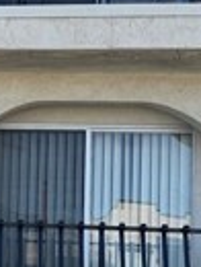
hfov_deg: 11.7
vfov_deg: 16.6
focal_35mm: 118
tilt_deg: +5.4
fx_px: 911
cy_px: 191
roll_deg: -3.0
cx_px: -160
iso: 100
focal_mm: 6.76
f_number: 1.78
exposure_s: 1/2907
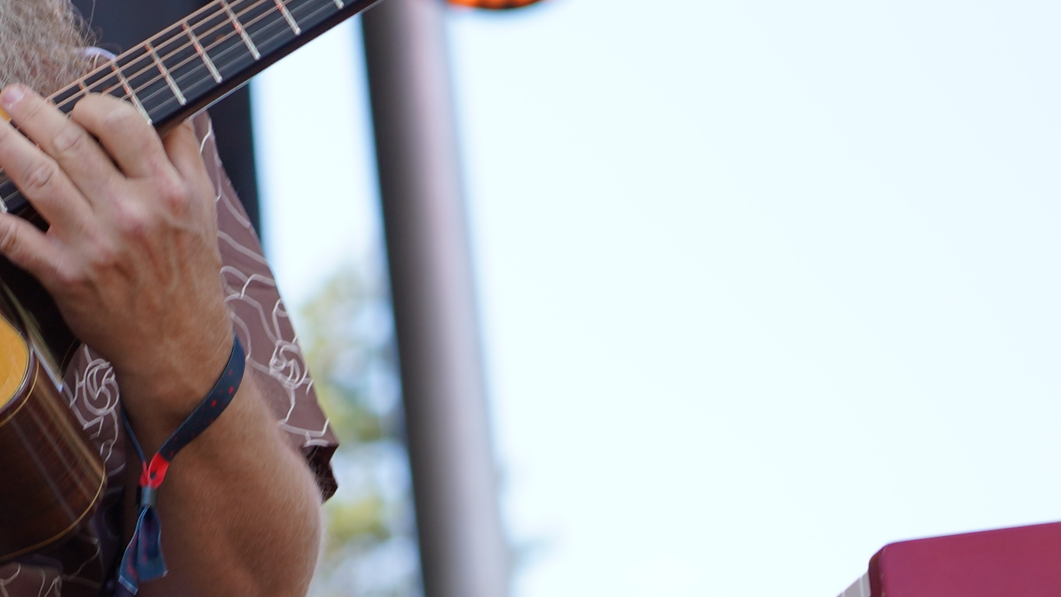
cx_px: -138
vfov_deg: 3.4
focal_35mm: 362
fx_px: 10183
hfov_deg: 5.9
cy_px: 415
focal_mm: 105
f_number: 4.5
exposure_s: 1/160
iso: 100
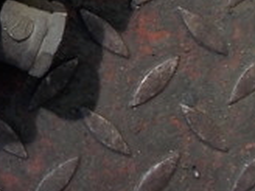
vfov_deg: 12.6
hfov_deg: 15.8
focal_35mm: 113
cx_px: -146
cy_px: -81
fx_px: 832
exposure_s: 1/50
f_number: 3.3
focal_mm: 4.1
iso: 80
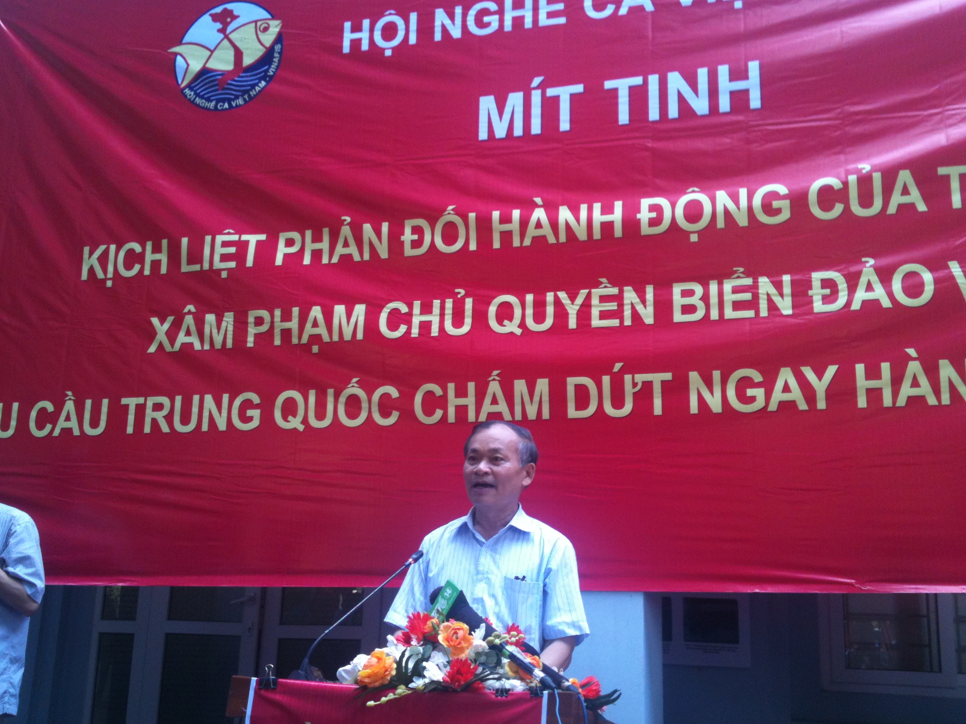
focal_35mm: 36
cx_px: 491
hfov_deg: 51.4
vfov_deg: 39.7
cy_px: 358
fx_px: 1005
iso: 64
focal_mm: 3.85
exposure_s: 1/50
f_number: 2.8
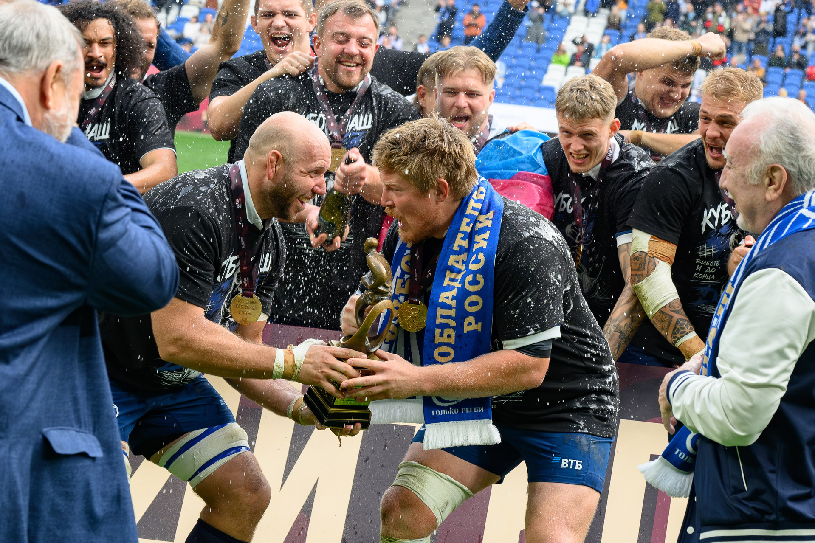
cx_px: 431
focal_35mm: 127
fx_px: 2875
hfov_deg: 16.1
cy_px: 149
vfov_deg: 10.8
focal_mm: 70
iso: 800
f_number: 5.6
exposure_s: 1/640
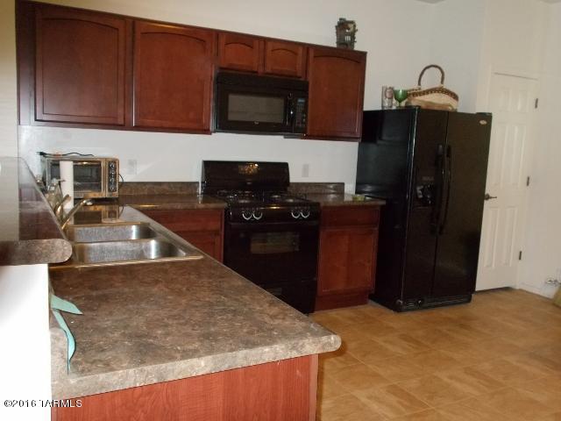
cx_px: 280
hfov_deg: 54.0
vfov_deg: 41.8
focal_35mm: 34
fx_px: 551
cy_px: 210
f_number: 3.6
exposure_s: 1/25
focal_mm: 6
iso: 400
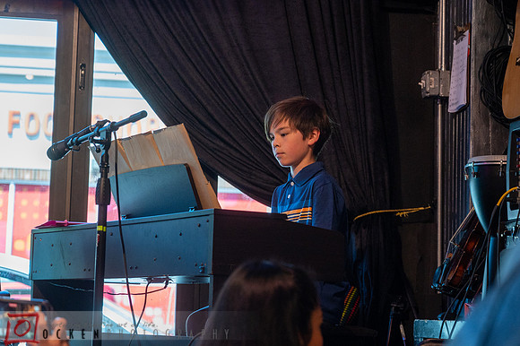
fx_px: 1361
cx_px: 276
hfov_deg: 21.6
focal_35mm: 94
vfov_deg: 14.5
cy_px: 155
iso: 1600
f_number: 4
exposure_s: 1/160
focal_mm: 70
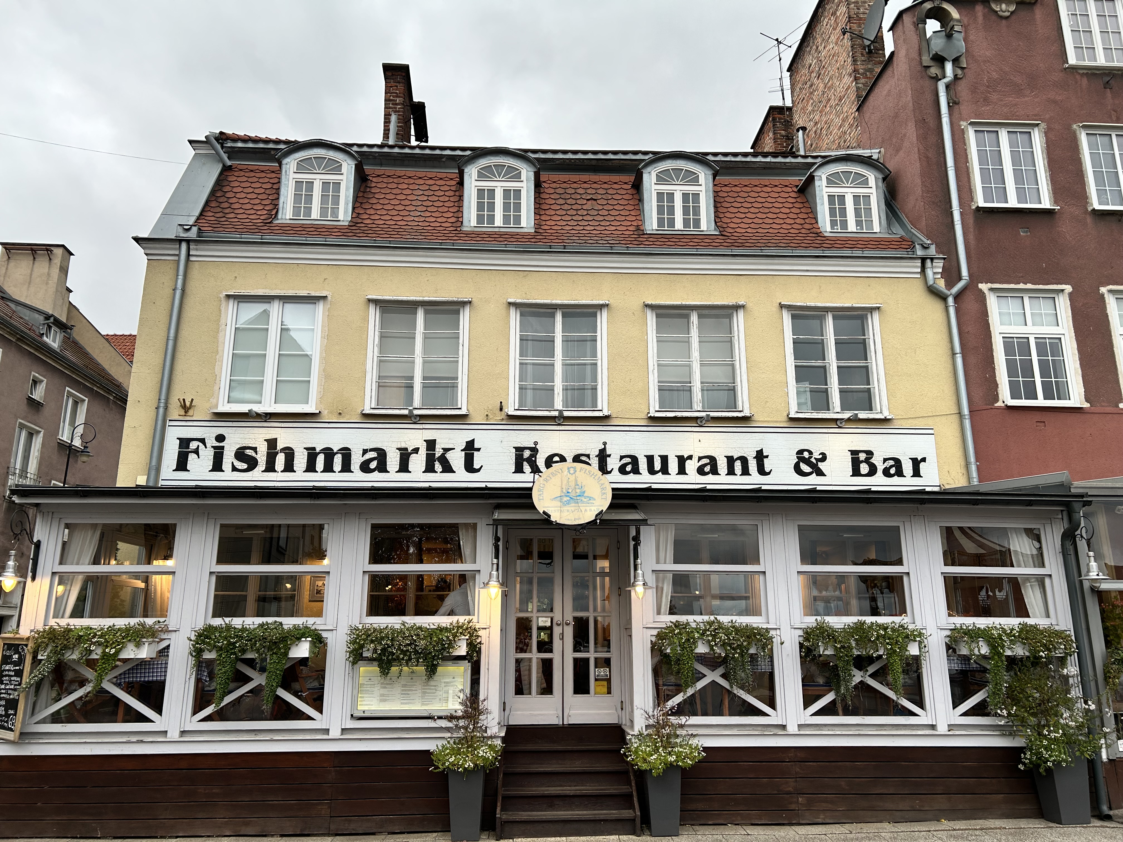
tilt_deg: +15.2
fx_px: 843
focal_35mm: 26
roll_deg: -0.4
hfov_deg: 67.3
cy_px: 421
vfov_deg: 53.1
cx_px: 562
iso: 40
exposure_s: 1/100
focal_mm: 5.7
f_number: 1.5
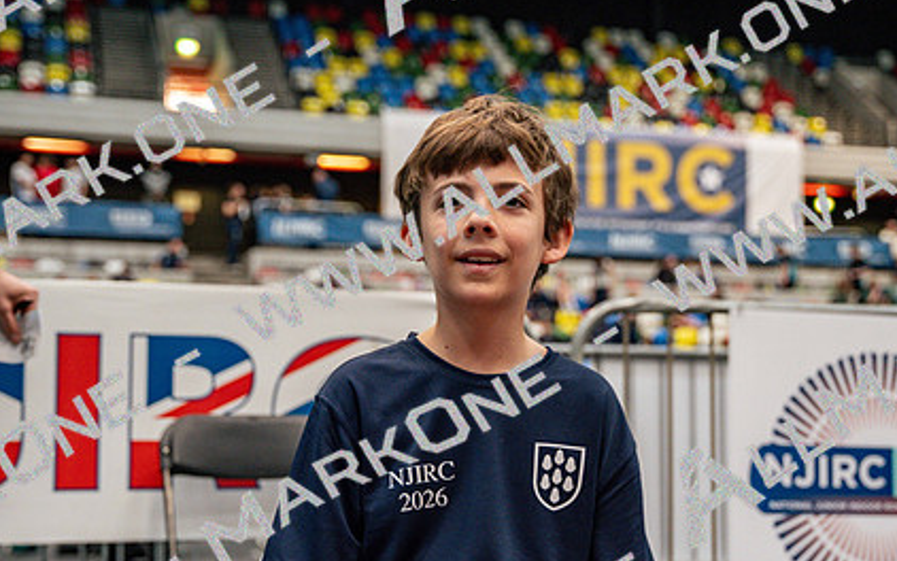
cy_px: 347
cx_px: 497
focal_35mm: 62
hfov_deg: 32.9
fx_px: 1516
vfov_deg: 20.9
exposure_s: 1/200
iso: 1250
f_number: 2.8
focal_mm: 44.3
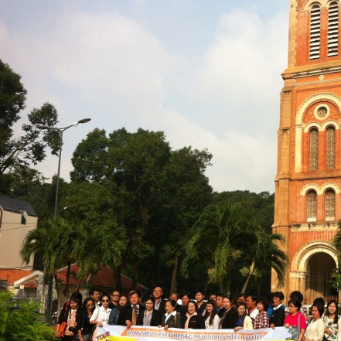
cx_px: 280
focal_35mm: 56
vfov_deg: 30.5
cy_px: 203
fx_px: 624
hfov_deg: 29.7
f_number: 2.8
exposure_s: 1/1005
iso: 80
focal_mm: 3.85
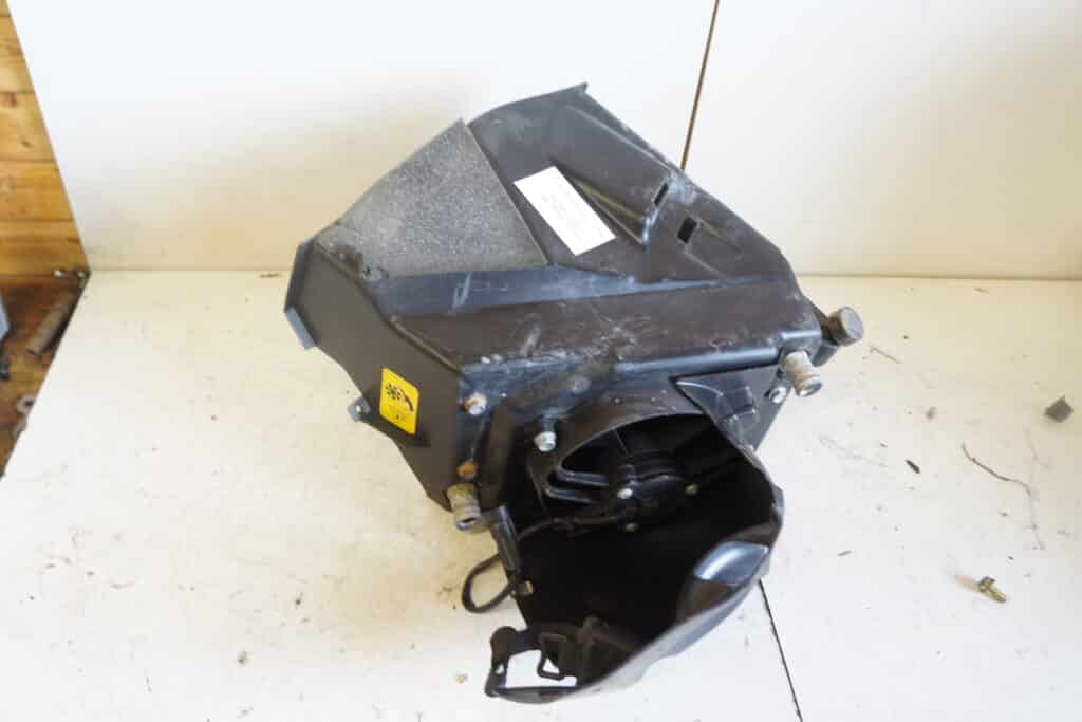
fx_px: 812
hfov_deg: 67.4
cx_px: 541
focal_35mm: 27
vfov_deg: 47.9
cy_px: 361
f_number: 4
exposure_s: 1/20
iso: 400
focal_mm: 18
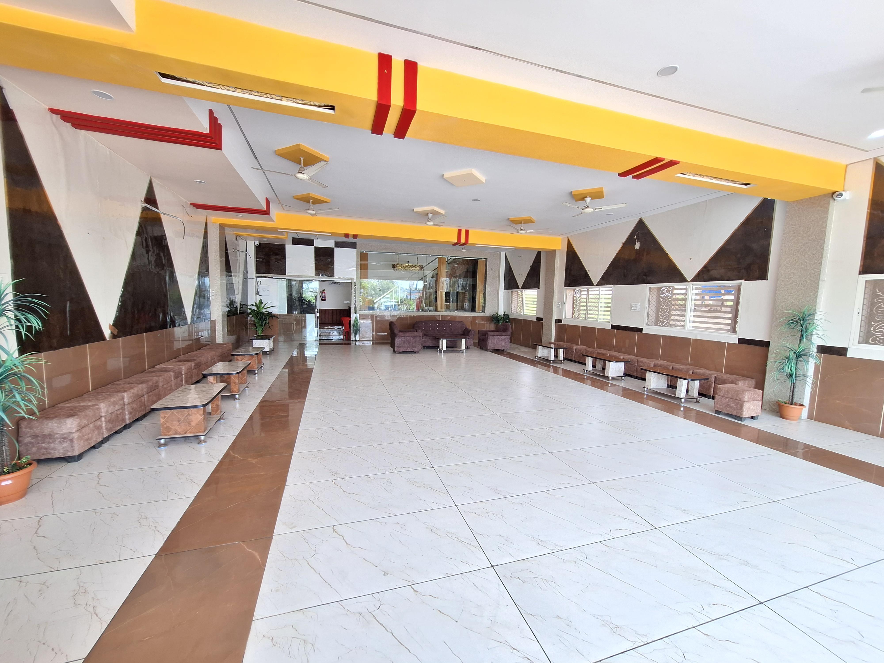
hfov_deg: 106.2
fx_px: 332
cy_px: 332
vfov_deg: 89.9
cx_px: 442
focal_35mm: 13
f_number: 2.2
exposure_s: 1/50
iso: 40
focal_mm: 1.74
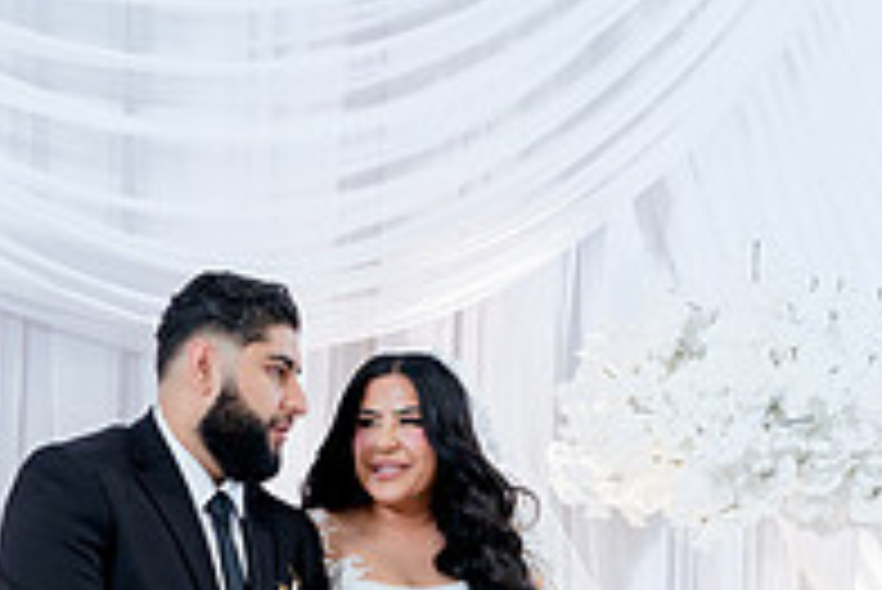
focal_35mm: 83
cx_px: 216
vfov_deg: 15.6
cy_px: 799
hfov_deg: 24.2
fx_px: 2035
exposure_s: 1/160
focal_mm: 28
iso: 800
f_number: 2.8
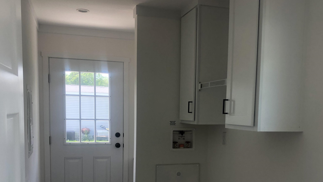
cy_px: 149
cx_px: 175
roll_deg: -0.1
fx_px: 343
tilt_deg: -6.9
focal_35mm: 40
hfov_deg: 50.4
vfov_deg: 29.0
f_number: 1.8
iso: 40
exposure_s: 1/120
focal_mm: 4
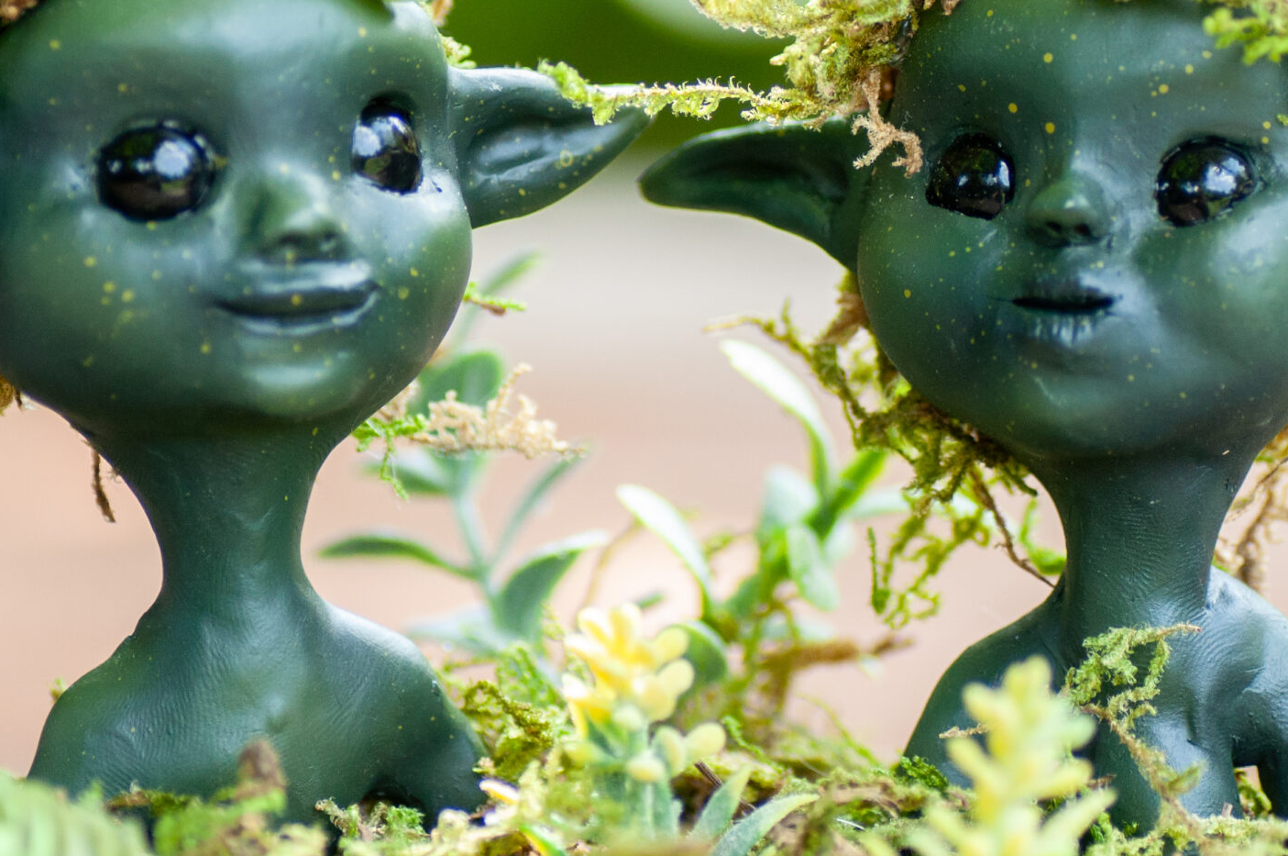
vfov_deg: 5.6
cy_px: 103
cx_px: 568
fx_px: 8790
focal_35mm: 246
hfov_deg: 8.4
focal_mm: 90
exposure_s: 1/640
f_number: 3.5
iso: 640
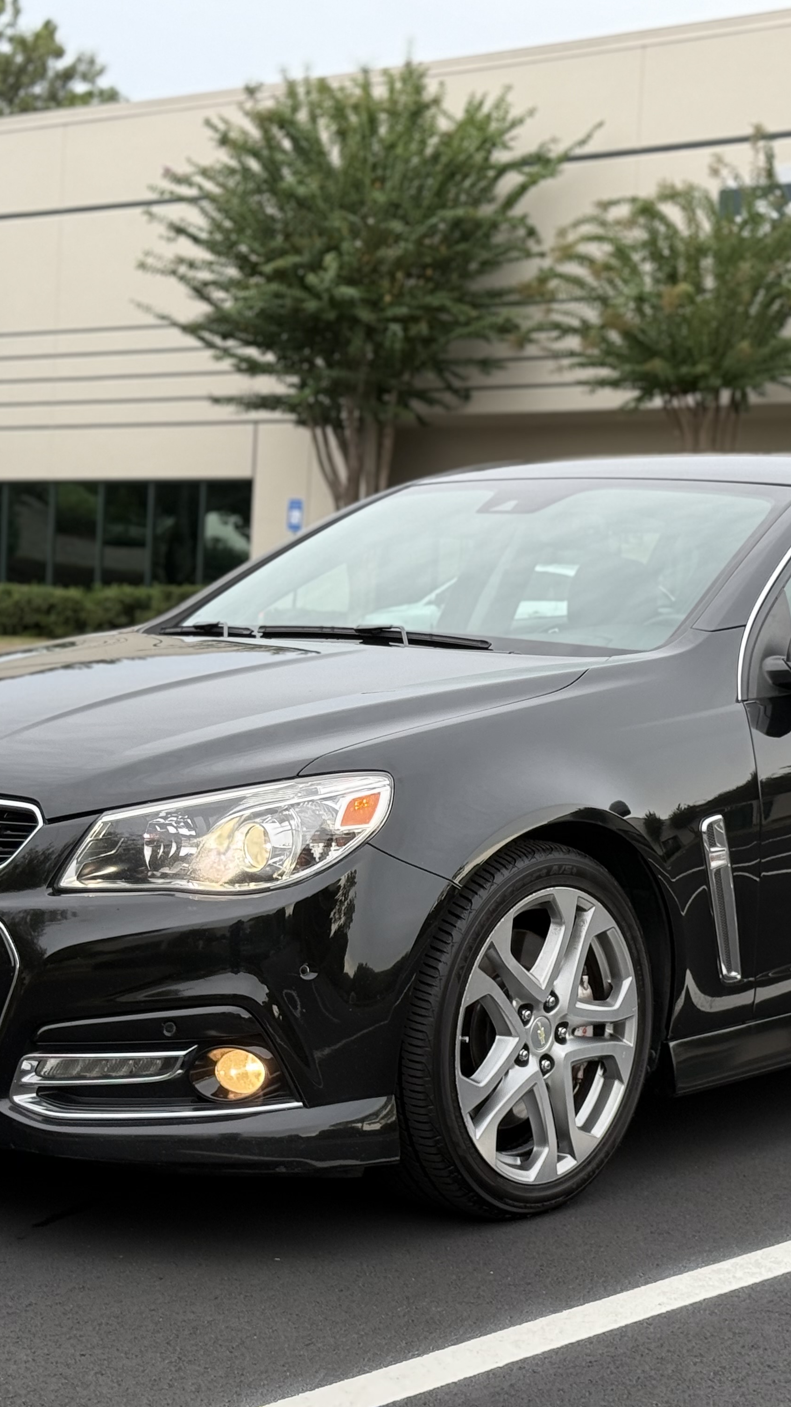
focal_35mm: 70
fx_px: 2610
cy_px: 703
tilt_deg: -0.1
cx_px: 480
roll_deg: -2.7
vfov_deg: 30.2
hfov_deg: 17.2
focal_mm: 6.76
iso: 64
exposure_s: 1/139
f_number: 1.78
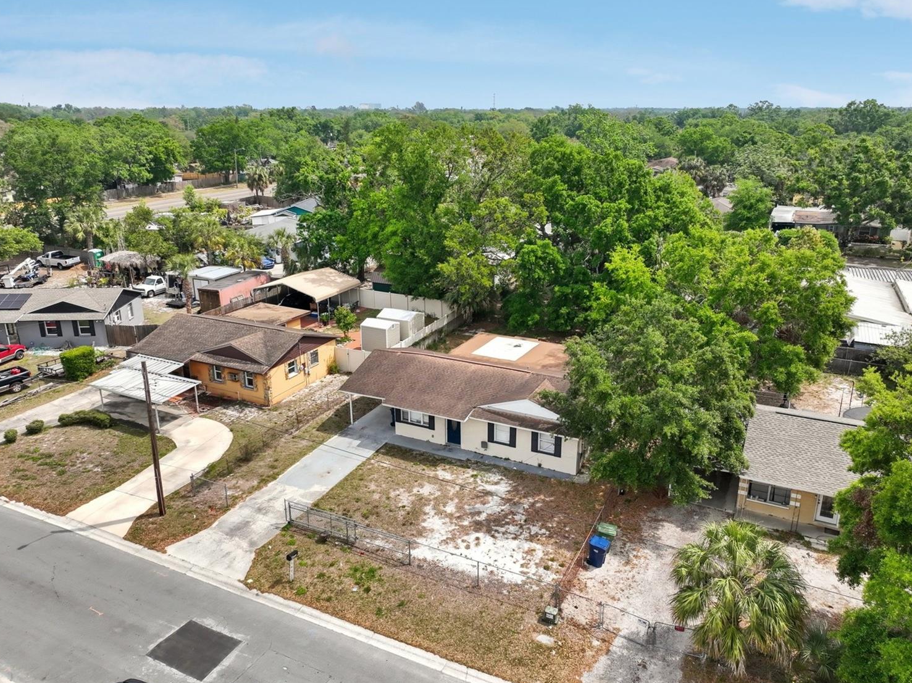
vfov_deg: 53.0
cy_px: 328
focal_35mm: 26
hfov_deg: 67.3
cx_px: 465
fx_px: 685
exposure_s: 1/6400
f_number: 2.8
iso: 400
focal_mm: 12.3
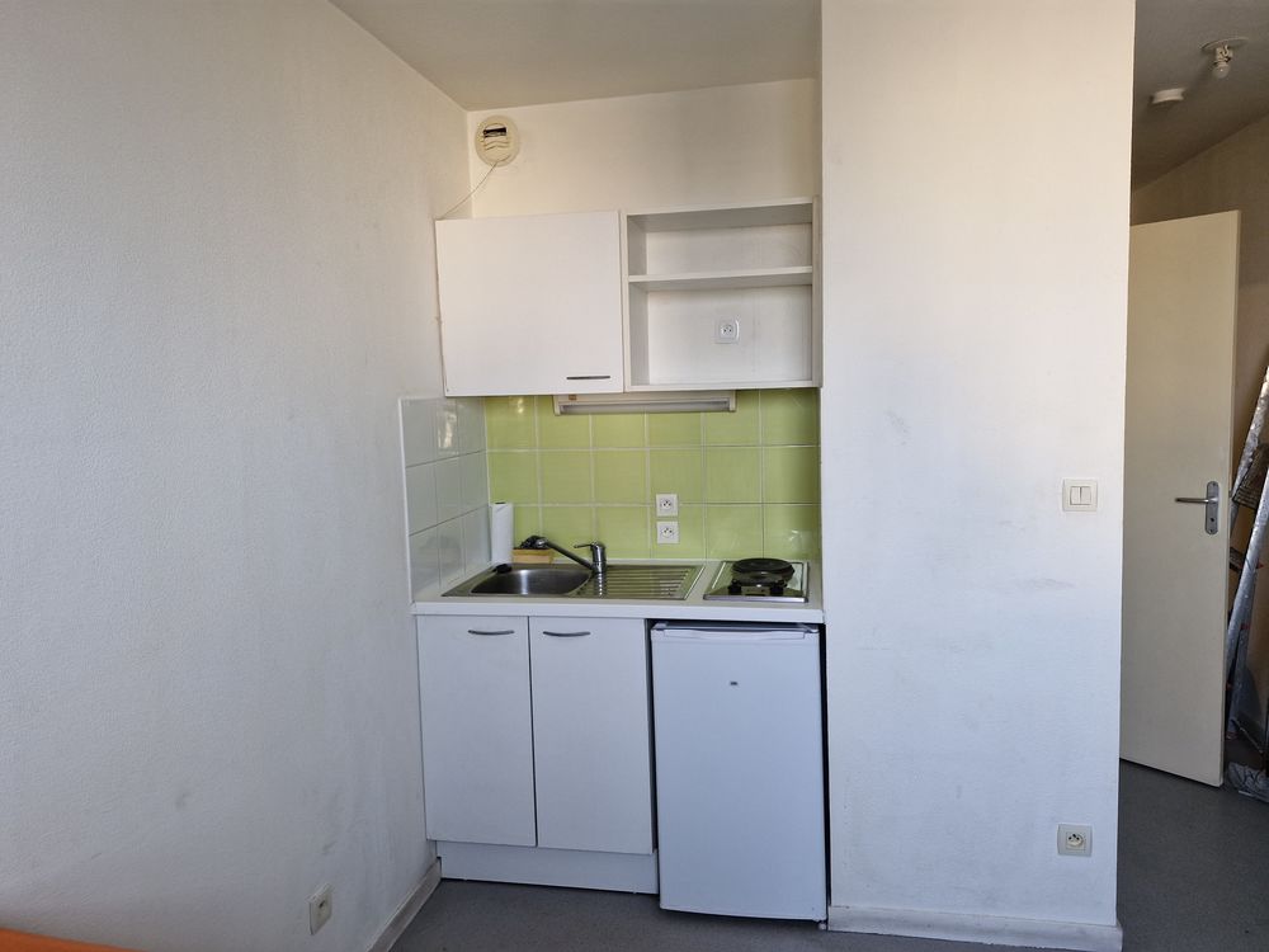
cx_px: 634
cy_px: 476
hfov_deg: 73.9
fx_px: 843
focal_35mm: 23
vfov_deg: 58.9
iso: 50
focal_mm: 5.54
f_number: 1.8
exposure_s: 1/100
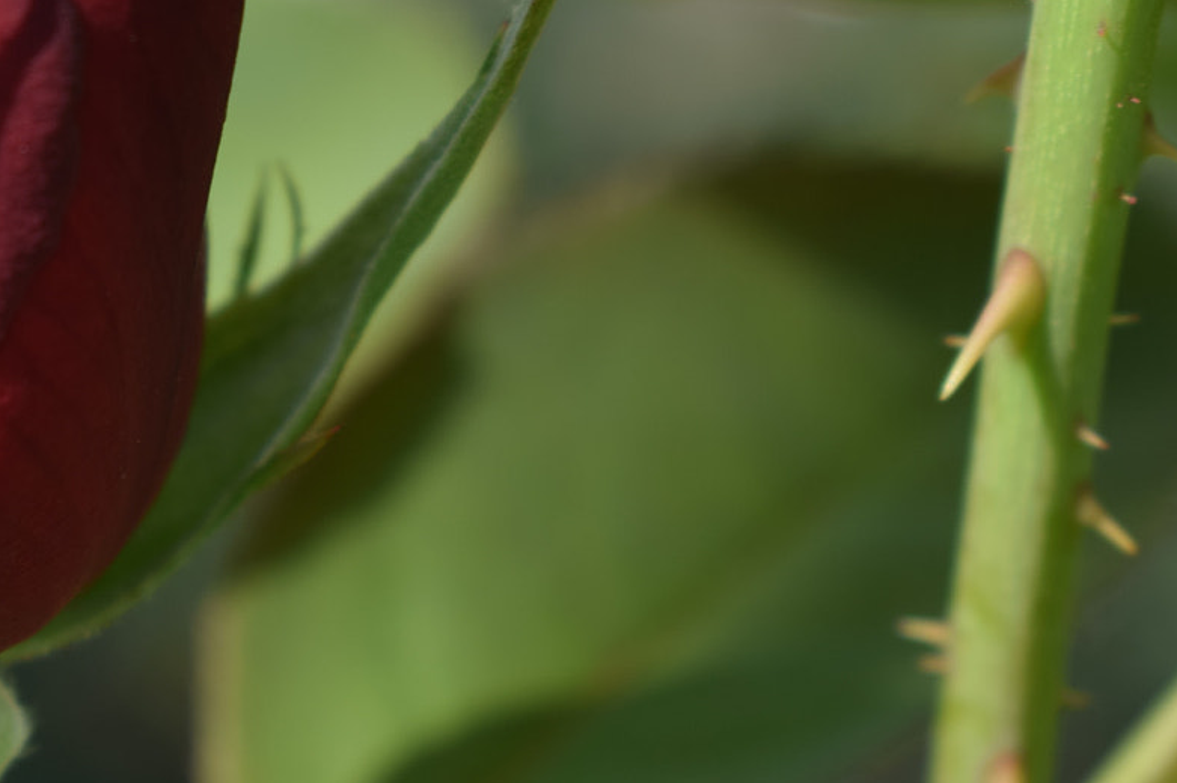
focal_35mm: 169
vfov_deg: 8.1
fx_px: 5524
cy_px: 197
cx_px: 105
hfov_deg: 12.1
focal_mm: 55
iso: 100
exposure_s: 1/200
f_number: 7.1
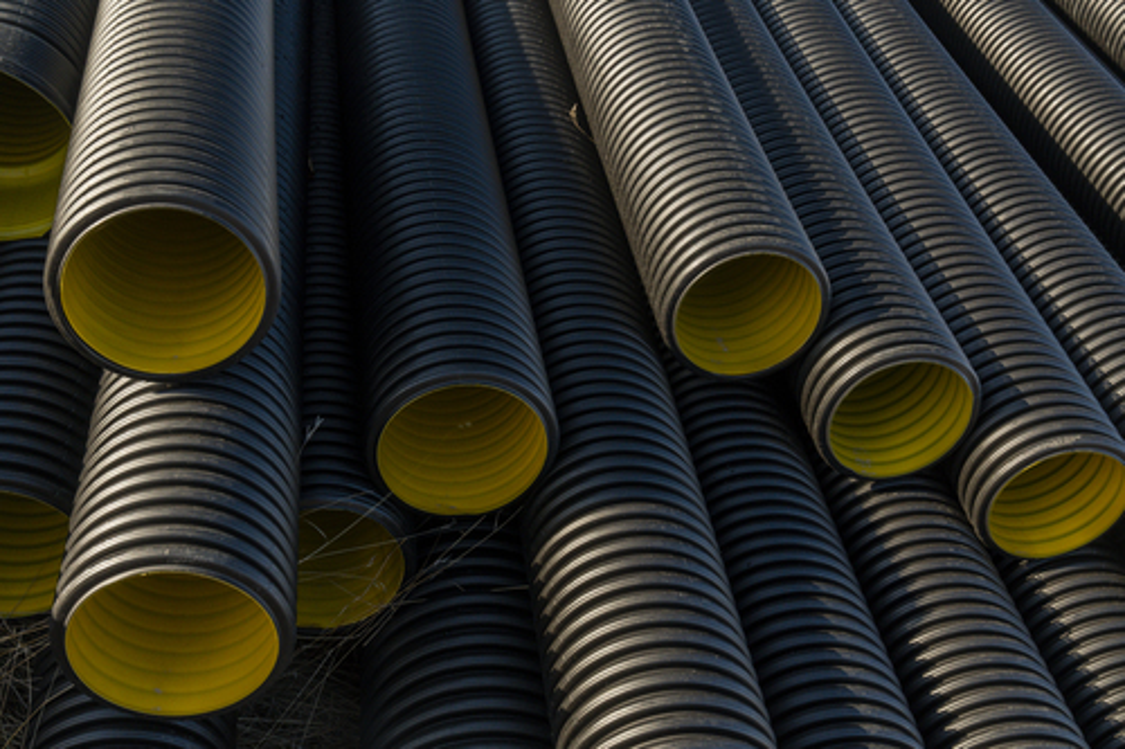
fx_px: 1437
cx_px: 562
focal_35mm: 46
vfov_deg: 29.2
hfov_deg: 42.8
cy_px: 374
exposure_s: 1/125
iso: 400
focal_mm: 46
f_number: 11
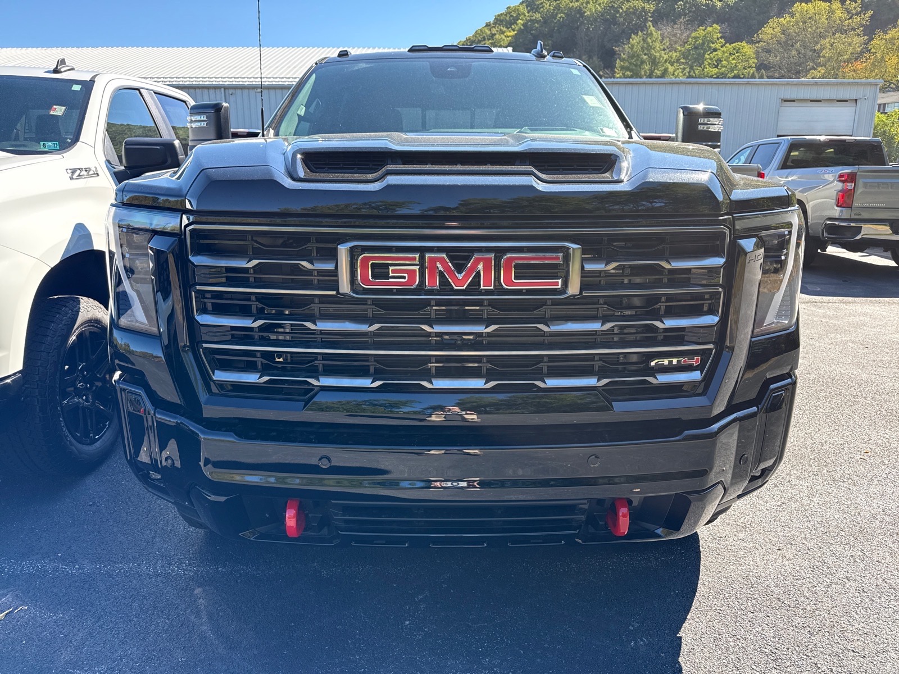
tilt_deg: -12.6
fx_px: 623
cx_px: 450
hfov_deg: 71.6
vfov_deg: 56.8
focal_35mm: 24
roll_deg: +0.2
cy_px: 337
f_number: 1.78
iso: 100
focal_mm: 6.76
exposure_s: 1/1005
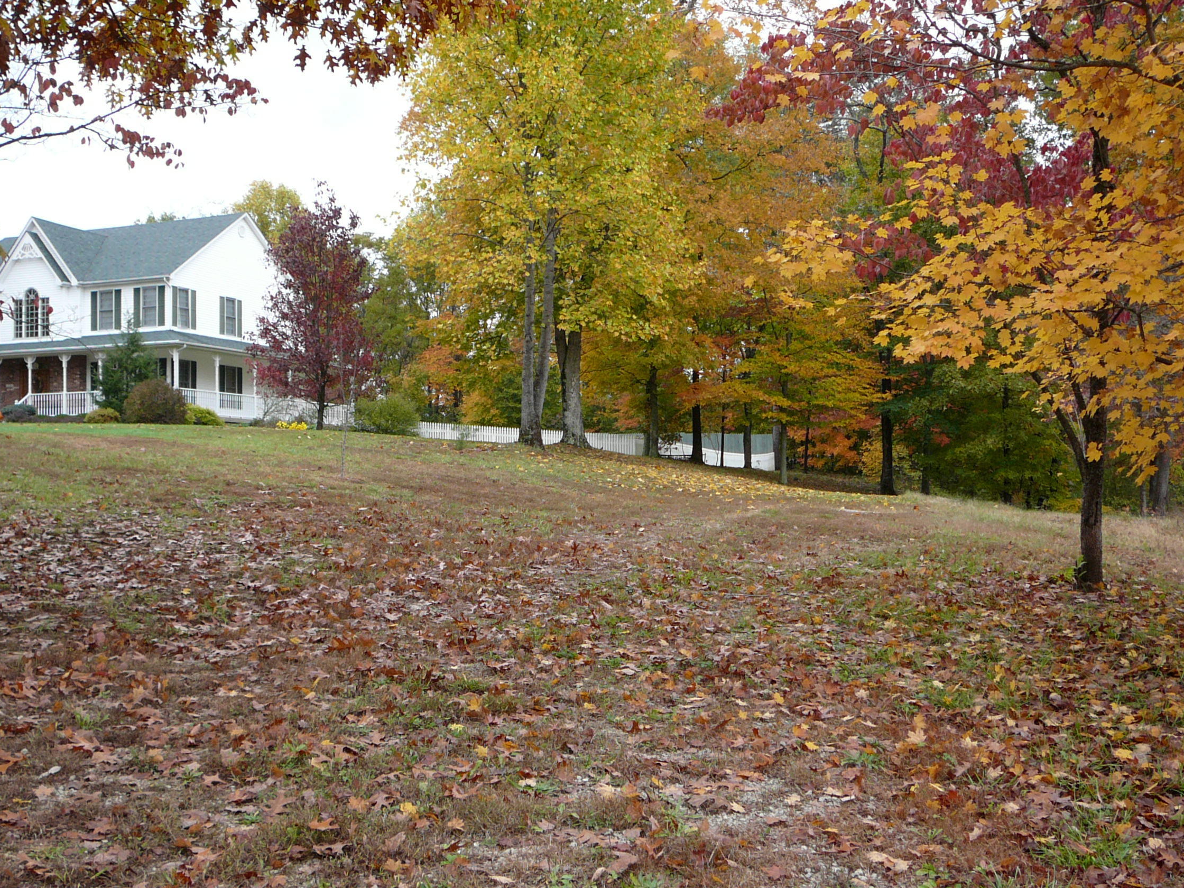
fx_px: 1368
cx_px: 576
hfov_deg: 46.8
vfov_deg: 35.9
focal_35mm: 40
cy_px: 478
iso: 80
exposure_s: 1/160
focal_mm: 5.2
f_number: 2.8
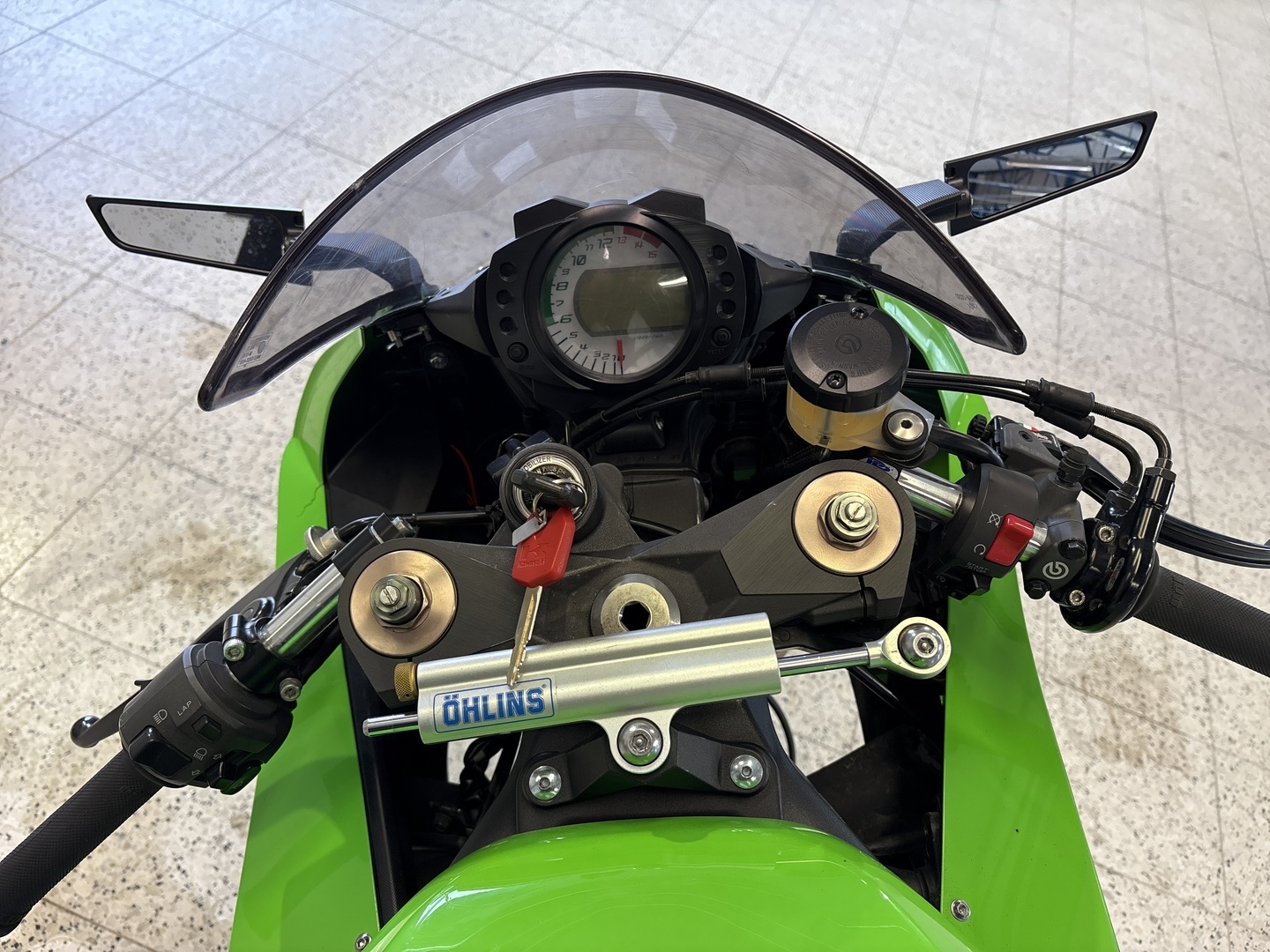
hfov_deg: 67.3
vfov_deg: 53.1
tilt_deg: -47.7
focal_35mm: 26
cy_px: 476
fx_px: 954
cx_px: 635
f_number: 1.6
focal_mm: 5.96
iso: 50
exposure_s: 1/100
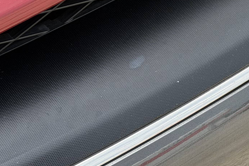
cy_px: -73
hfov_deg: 13.5
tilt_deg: -40.8
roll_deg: +3.6
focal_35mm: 146
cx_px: 334
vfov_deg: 9.2
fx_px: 1010
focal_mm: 6.76
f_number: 1.78
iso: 64
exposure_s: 1/1754
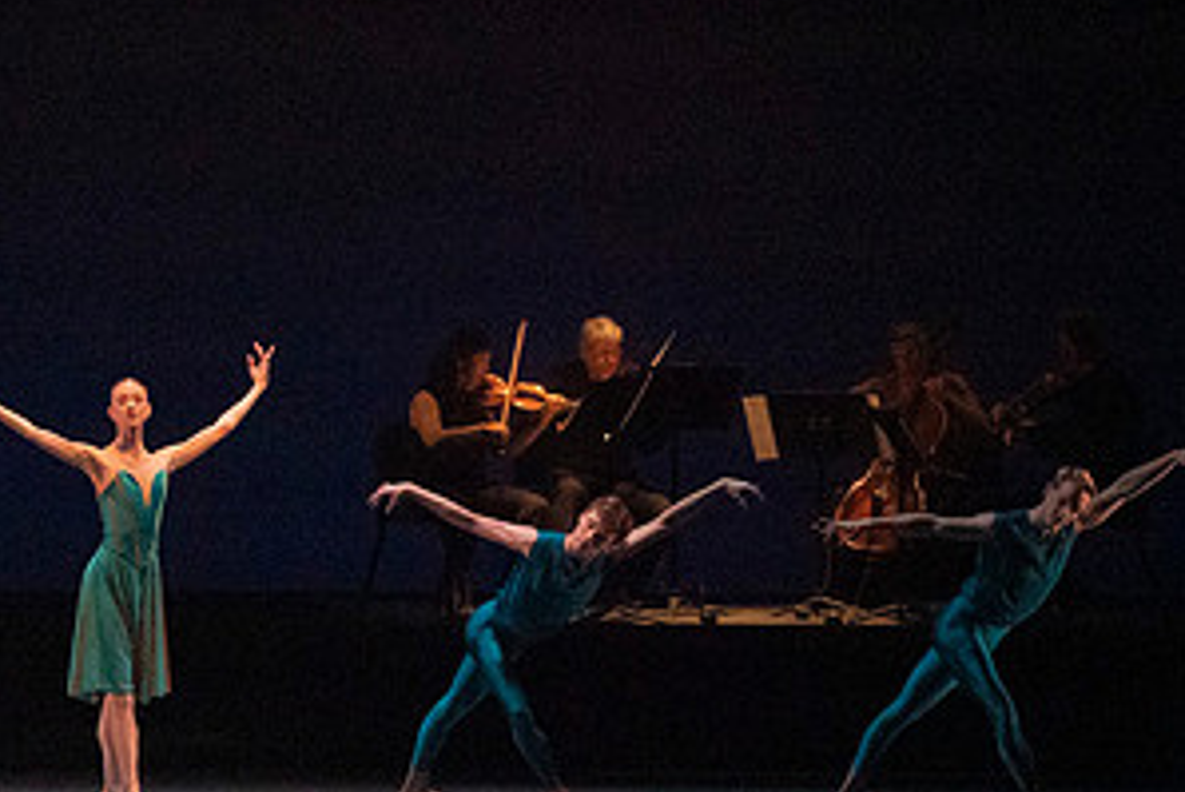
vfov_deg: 4.3
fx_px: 10505
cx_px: 68
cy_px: 229
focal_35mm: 319
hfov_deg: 6.4
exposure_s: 1/400
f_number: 8
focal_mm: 164
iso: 25600
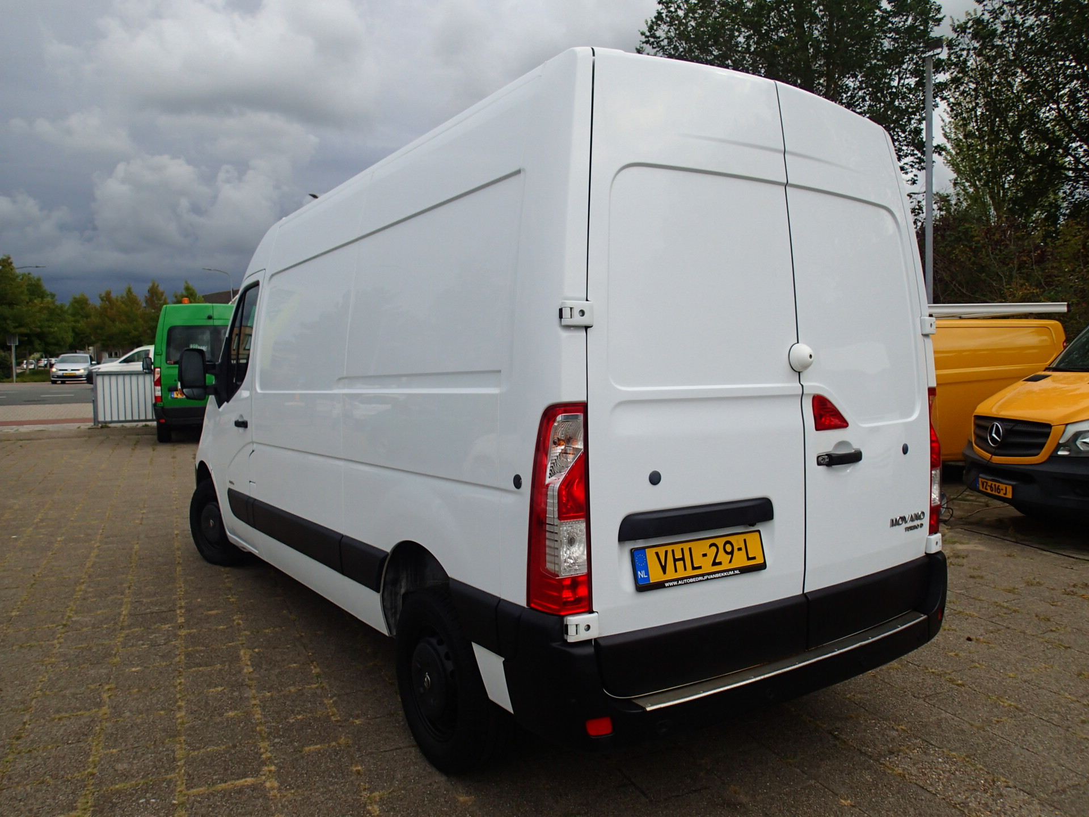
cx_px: 544
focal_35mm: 25
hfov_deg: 69.4
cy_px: 408
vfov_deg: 54.9
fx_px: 786
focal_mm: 4.5
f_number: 8
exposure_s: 1/200
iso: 100
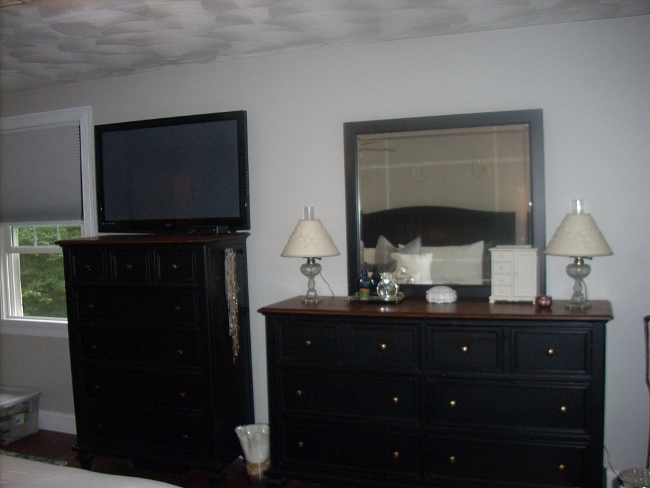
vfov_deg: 38.7
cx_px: 325
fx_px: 695
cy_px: 244
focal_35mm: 37
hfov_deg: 50.1
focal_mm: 6.2
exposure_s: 1/60
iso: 200
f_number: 2.8
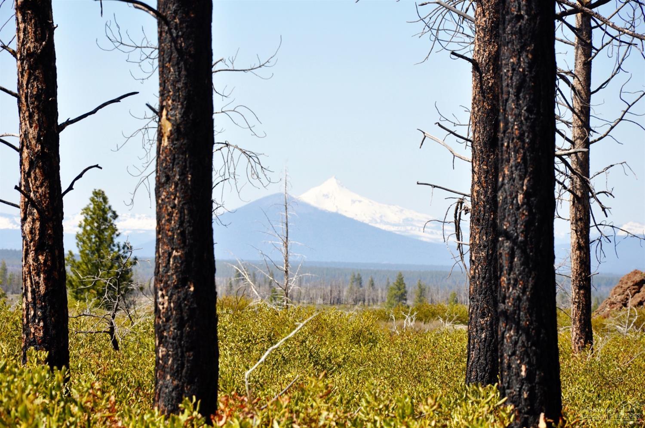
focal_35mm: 158
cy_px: 214
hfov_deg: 13.1
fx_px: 2817
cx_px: 322
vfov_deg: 8.7
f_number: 9
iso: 200
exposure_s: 1/320
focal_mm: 105
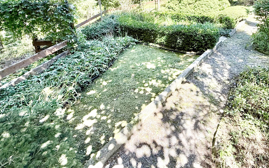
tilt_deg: -14.1
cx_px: 164
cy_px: 26
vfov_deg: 50.5
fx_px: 161
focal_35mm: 22
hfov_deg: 78.6
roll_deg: -0.2
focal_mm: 2.22
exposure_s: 1/232
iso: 50
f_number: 2.2
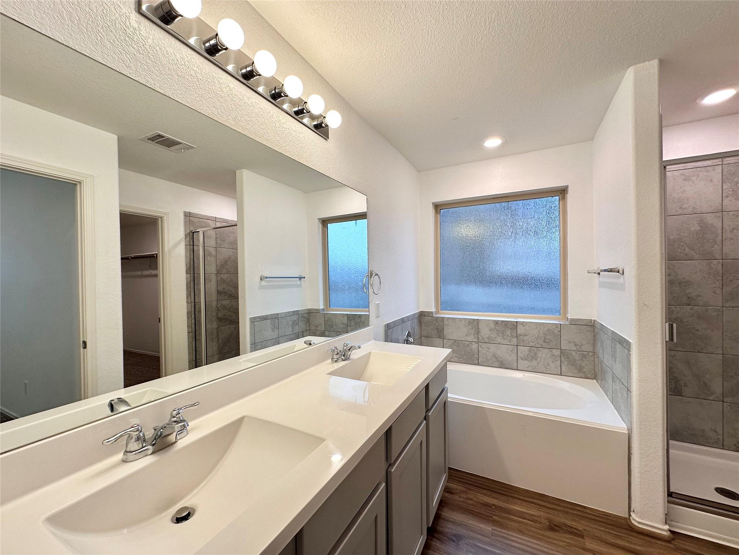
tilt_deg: +0.3
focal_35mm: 14
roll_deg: +0.7
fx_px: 299
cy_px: 278
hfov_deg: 102.1
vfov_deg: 85.7
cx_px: 370
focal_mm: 2.22
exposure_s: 1/120
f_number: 2.2
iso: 100
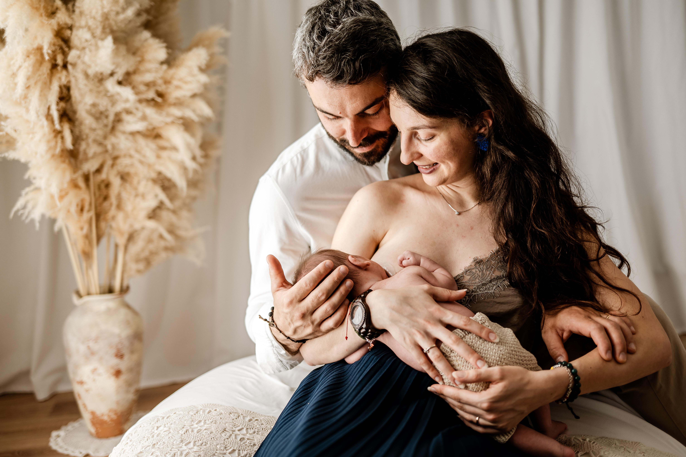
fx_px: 762
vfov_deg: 33.4
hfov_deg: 48.5
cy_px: 228
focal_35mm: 40
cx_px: 343
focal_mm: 40
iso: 200
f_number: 2
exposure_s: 1/250
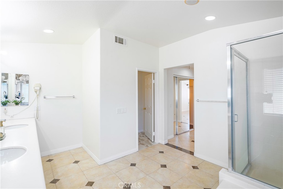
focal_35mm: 16
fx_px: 126
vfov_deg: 73.8
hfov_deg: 96.7
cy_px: 94
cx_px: 142
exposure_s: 1/6
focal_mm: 16
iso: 50
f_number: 22
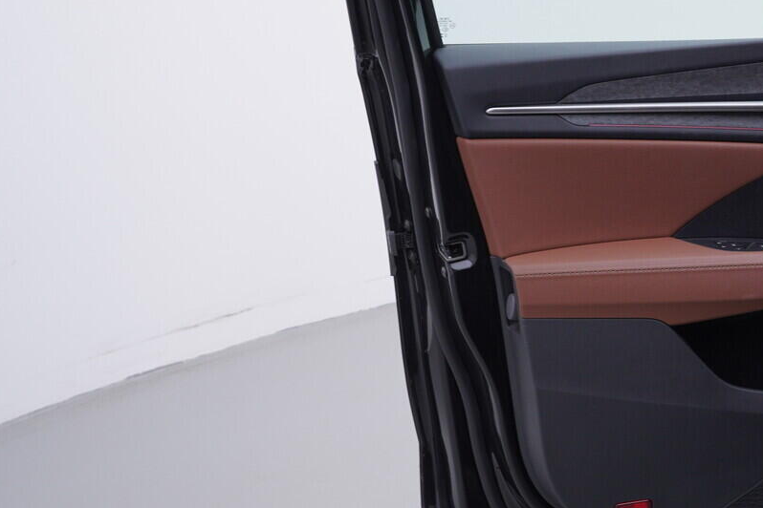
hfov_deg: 30.0
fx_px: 1378
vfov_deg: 20.8
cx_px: 639
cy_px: 166
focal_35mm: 65
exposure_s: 1/60
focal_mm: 24
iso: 125
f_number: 4
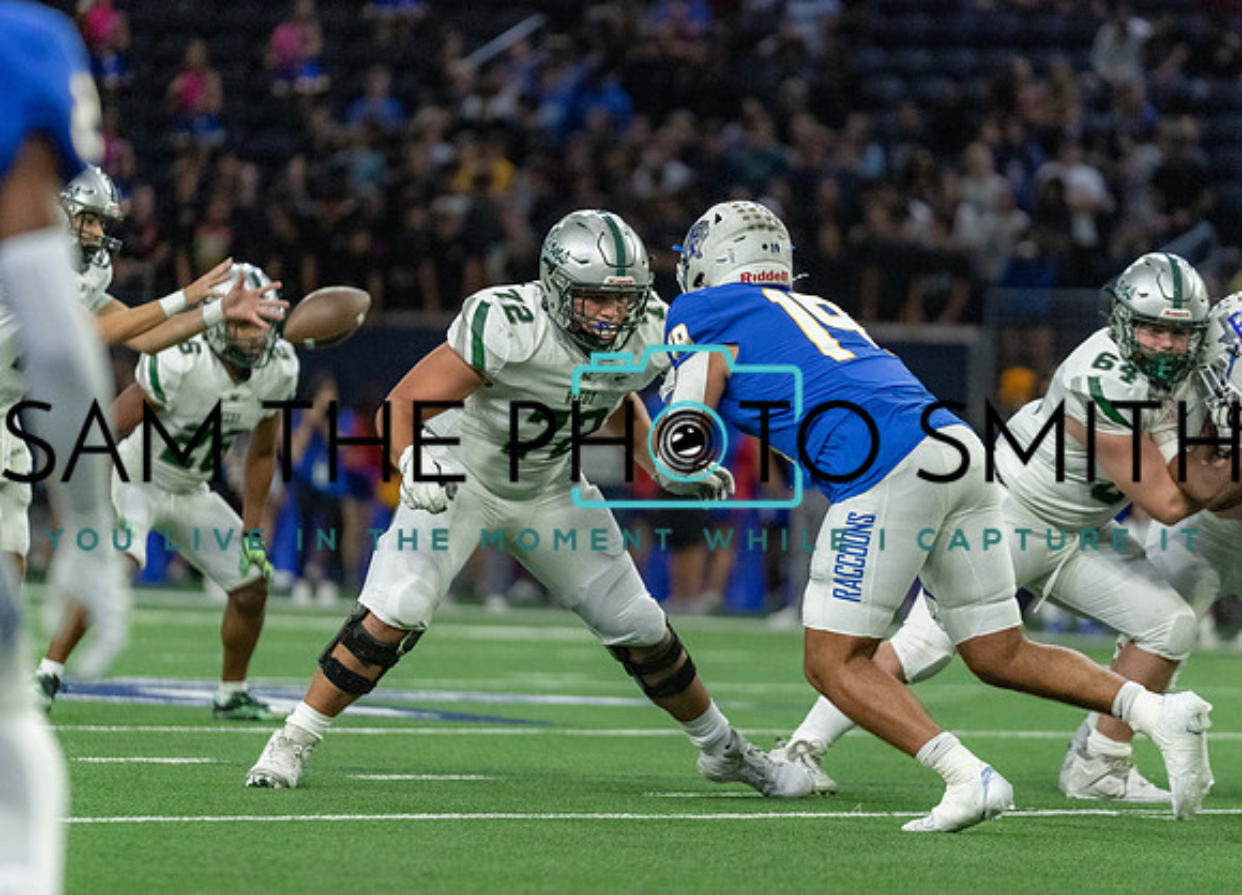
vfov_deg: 5.4
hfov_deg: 7.4
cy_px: 417
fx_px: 9542
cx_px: 652
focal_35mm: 270
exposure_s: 1/1250
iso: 4000
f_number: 2.8
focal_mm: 200
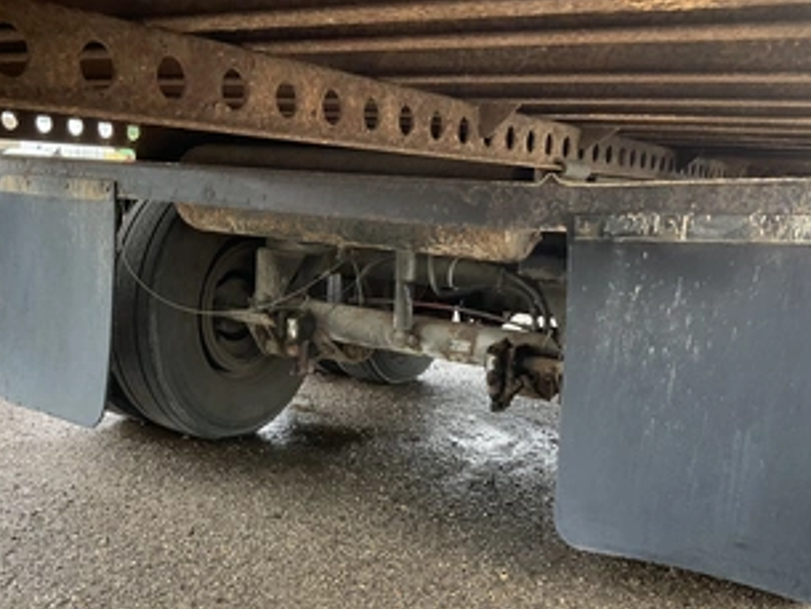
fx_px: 891
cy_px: 388
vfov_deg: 37.5
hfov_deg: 48.9
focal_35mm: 38
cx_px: 364
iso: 40
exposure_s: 1/122
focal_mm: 3
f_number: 1.8
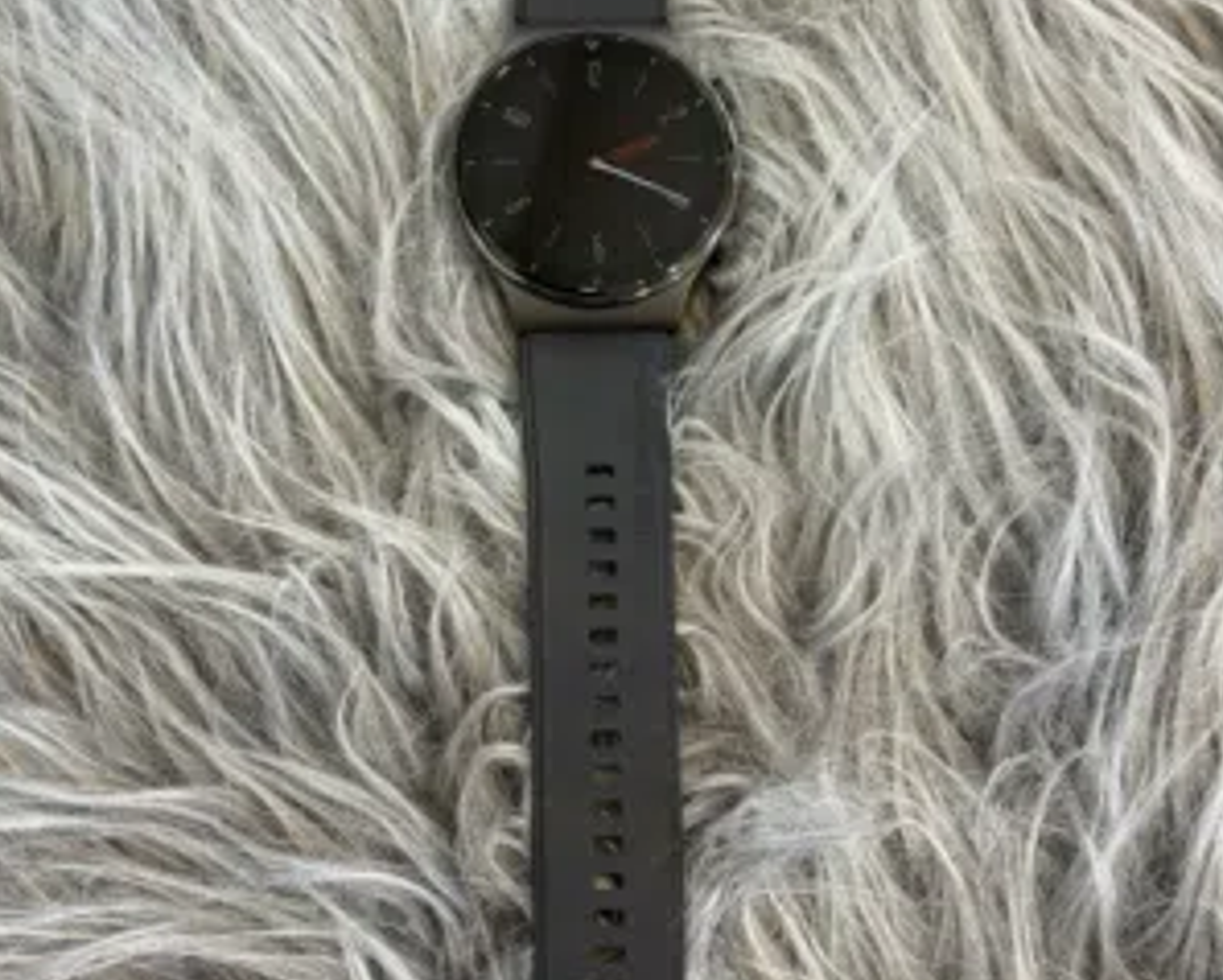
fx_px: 2282
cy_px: 313
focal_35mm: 63
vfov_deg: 24.1
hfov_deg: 30.0
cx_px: 609
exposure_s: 1/100
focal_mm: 6.76
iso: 125
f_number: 1.78
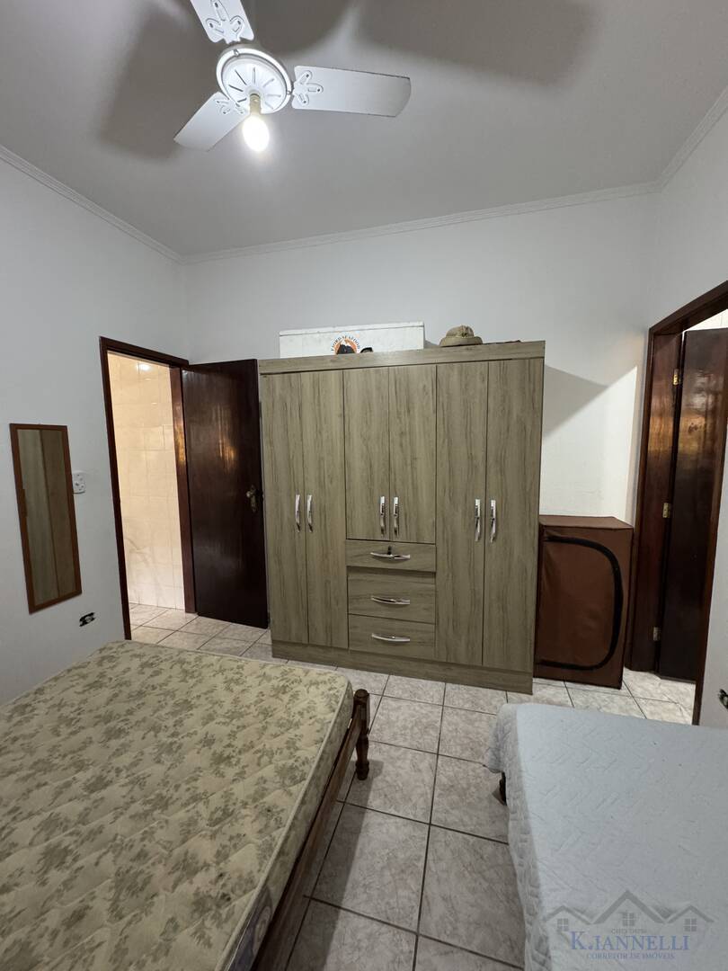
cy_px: 486
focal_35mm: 14
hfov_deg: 85.7
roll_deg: +1.0
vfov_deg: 102.1
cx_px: 364
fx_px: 393
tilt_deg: -5.8
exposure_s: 1/60
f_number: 2.2
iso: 640
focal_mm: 2.22
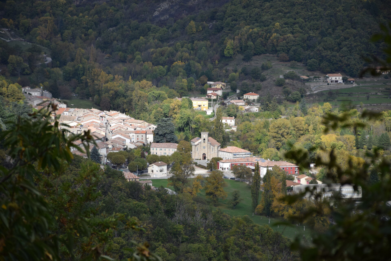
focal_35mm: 158
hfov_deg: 13.0
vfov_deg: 8.7
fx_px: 1710
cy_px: 130
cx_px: 196
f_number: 6.3
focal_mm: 105
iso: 400
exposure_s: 1/1600
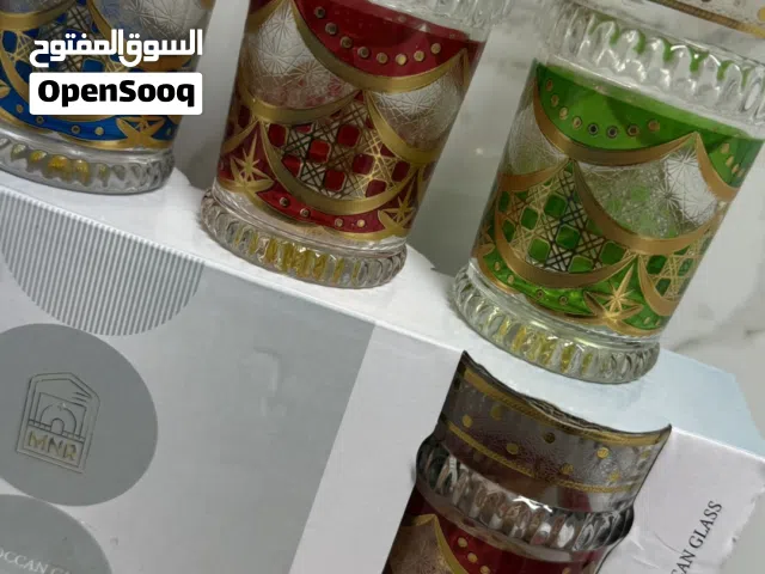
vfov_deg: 56.8
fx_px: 530
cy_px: 287
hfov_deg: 71.6
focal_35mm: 24
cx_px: 382
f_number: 1.78
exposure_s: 1/121
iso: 100
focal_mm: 6.76
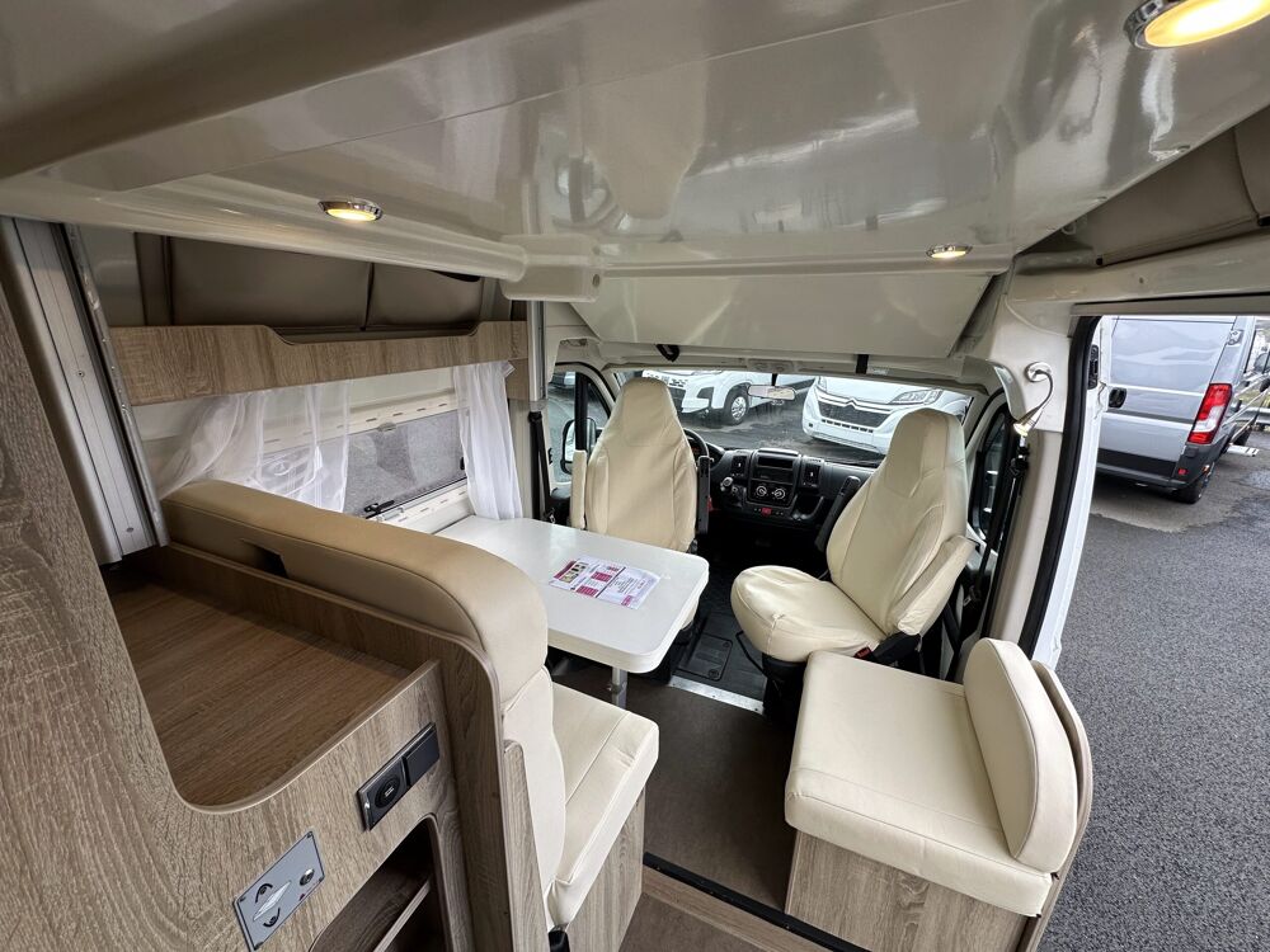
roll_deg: -1.4
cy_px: 476
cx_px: 635
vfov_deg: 85.7
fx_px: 514
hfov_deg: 102.1
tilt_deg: -20.2
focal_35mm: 14
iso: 40
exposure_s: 1/121
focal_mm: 2.22
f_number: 2.2
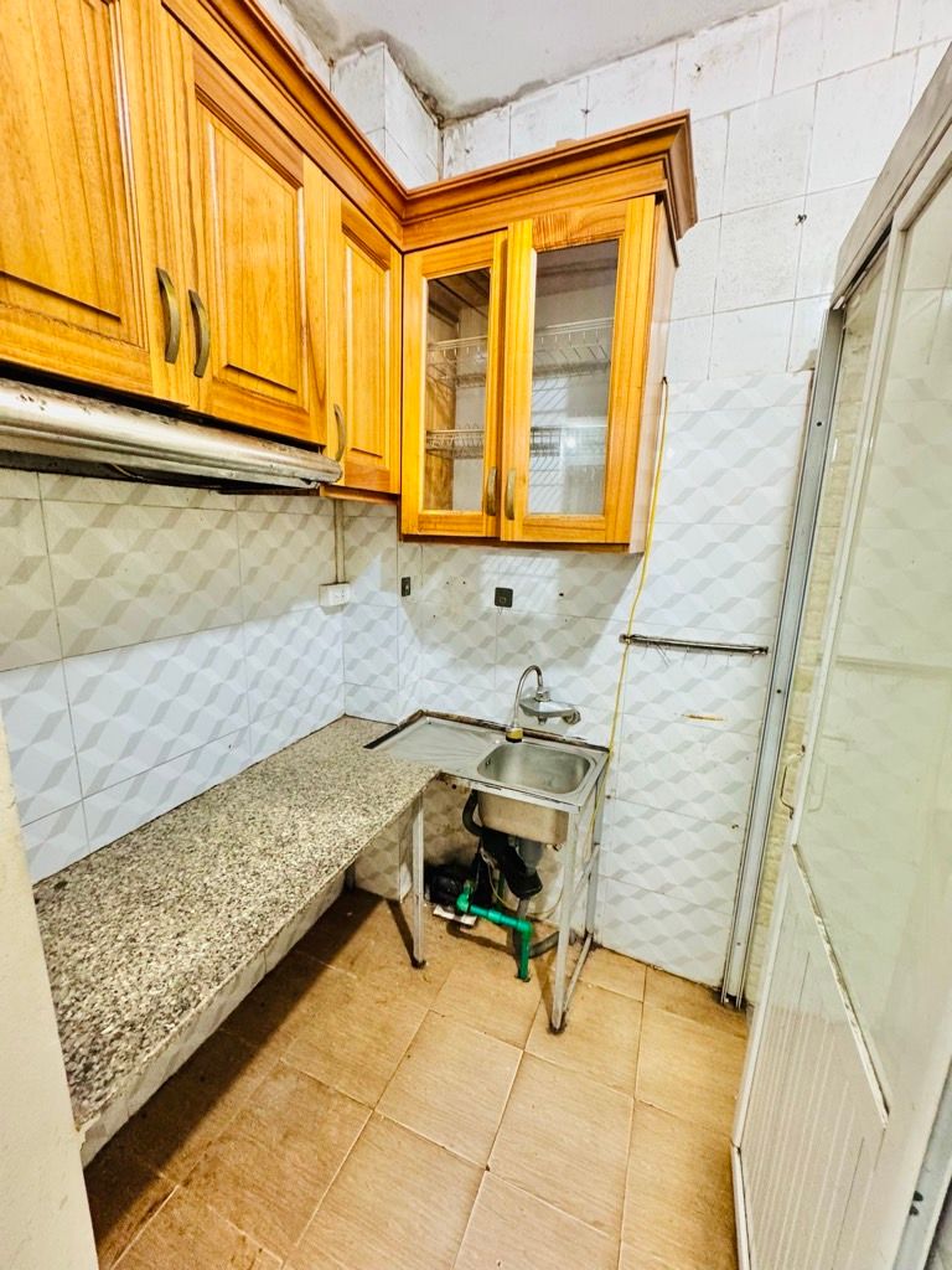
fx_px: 513
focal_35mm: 14
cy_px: 635
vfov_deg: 102.1
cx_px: 476
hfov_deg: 85.7
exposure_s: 1/50
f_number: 2.2
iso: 400
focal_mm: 2.22
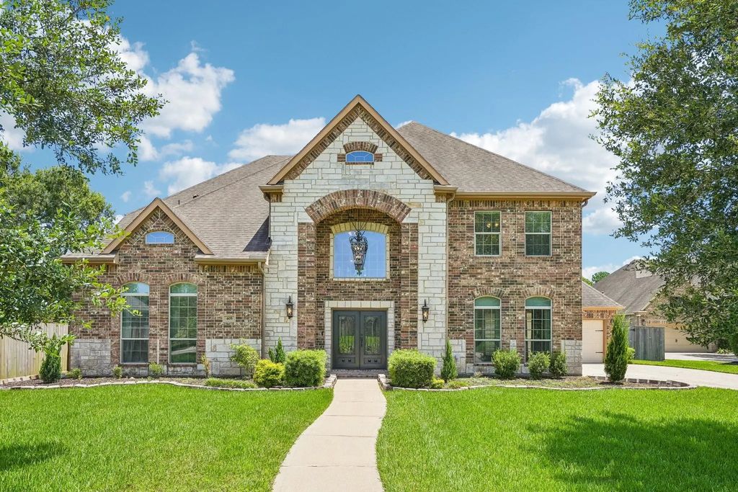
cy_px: 246
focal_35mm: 28
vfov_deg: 46.4
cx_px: 369
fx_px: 574
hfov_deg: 65.5
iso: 400
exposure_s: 1/750
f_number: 8
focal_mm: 28
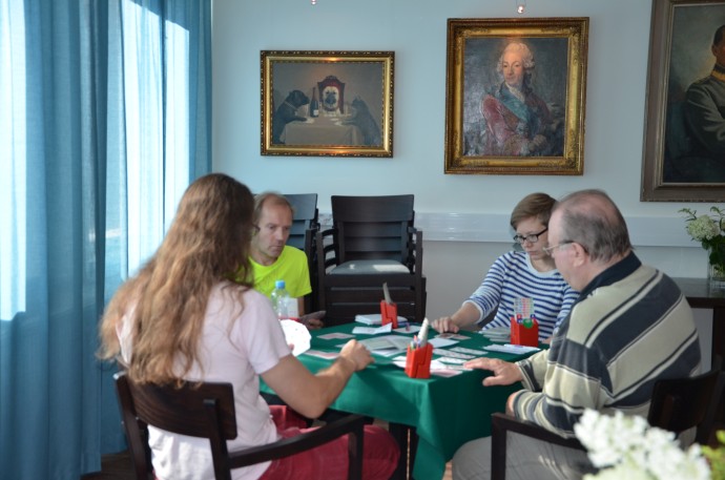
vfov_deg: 29.7
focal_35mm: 45
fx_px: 904
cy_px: 240
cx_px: 362
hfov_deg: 43.7
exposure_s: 1/125
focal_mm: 30
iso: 400
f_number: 4.2
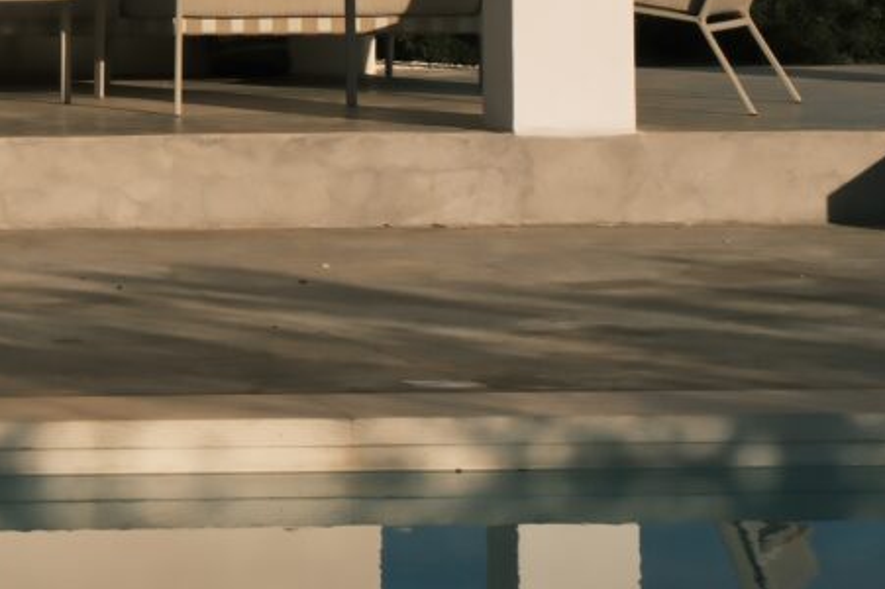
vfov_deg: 8.1
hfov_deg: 11.6
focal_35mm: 167
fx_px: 4102
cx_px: -549
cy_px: -100
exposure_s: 1/850
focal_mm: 32.5
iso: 200
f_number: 9
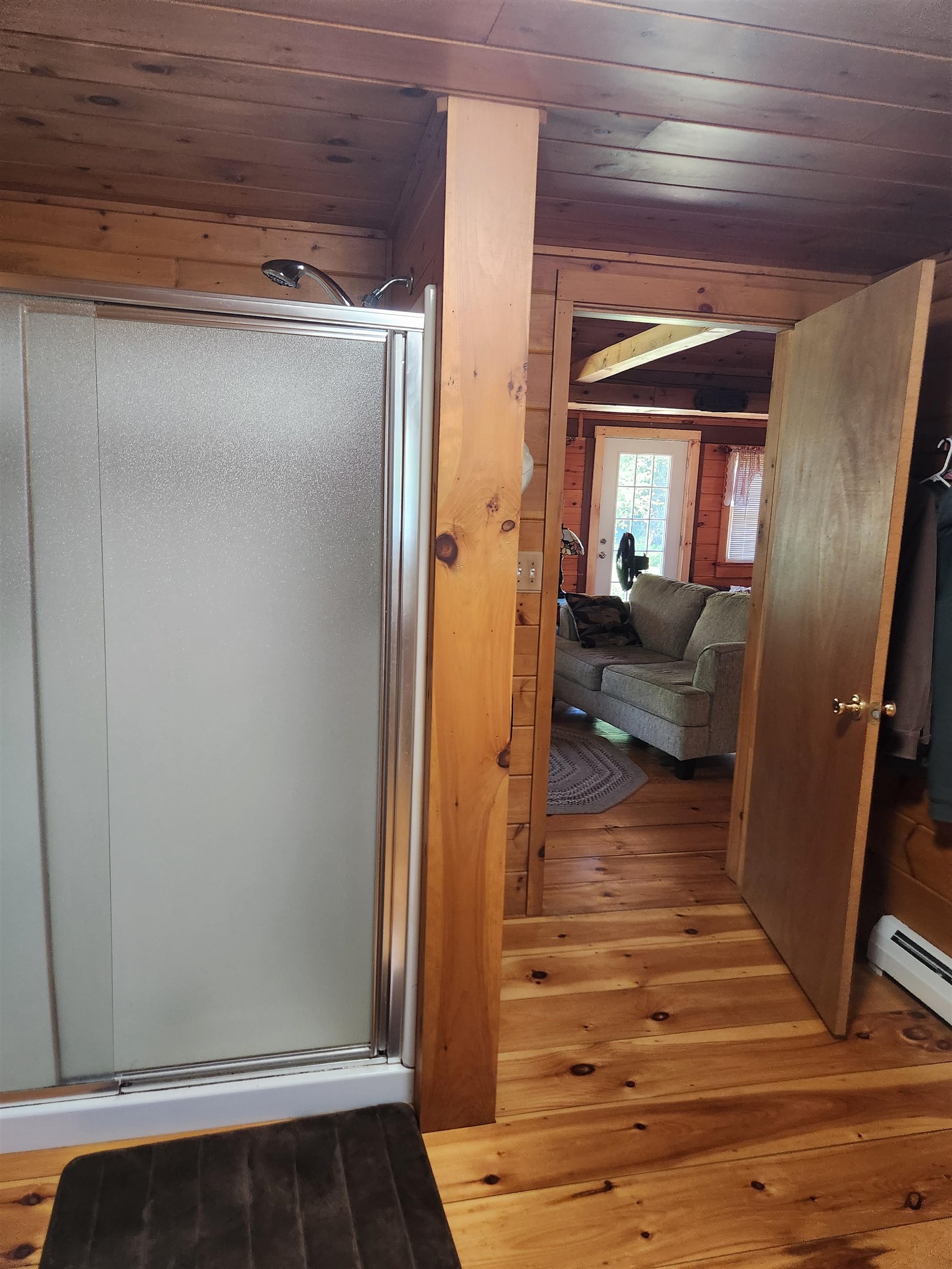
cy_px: 634
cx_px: 476
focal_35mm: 23
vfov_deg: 73.9
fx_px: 843
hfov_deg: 58.9
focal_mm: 5.4
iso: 640
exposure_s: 1/120
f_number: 1.8
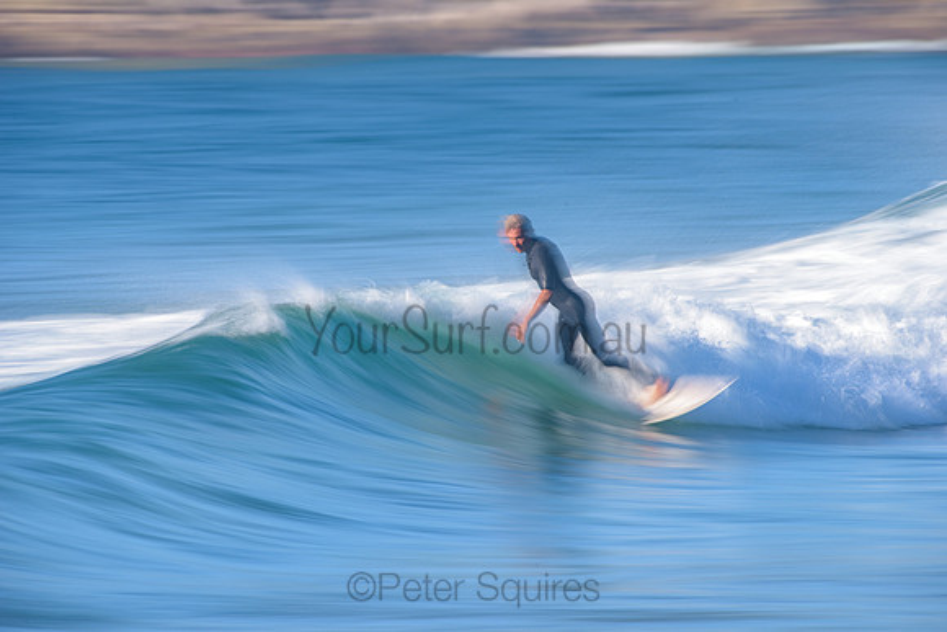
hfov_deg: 4.1
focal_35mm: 500
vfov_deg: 2.8
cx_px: 474
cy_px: 316
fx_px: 13155
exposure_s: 1/6
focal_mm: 500
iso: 31
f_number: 13
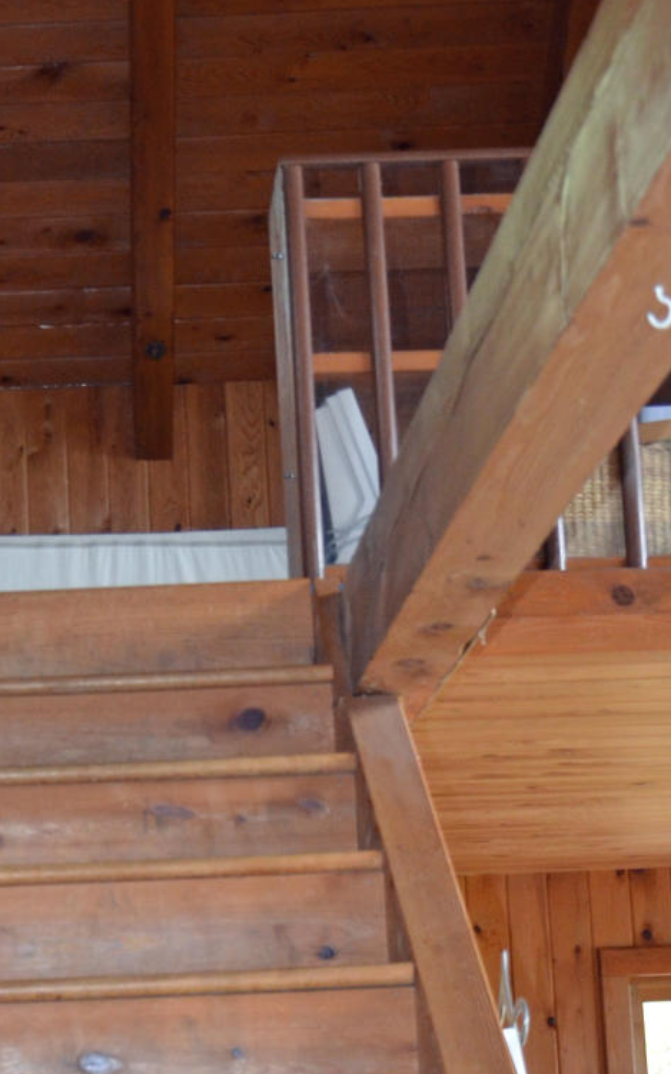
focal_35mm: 85
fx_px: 2499
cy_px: 741
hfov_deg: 15.0
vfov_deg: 24.1
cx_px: -17
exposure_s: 1/60
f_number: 3.8
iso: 800
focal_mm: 21
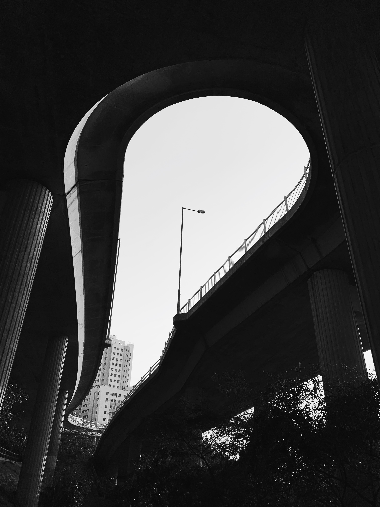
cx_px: 190
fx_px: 381
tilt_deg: +30.8
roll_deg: -1.1
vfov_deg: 67.3
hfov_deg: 53.1
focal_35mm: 26
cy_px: 254
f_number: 1.8
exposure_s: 1/3650
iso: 25
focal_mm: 4.25
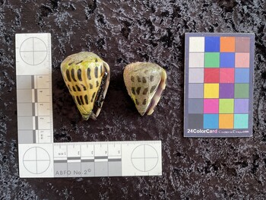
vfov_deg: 48.3
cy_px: 100
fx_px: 223
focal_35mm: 29
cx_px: 133
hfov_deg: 61.6
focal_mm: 3
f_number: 1.8
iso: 64
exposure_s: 1/120
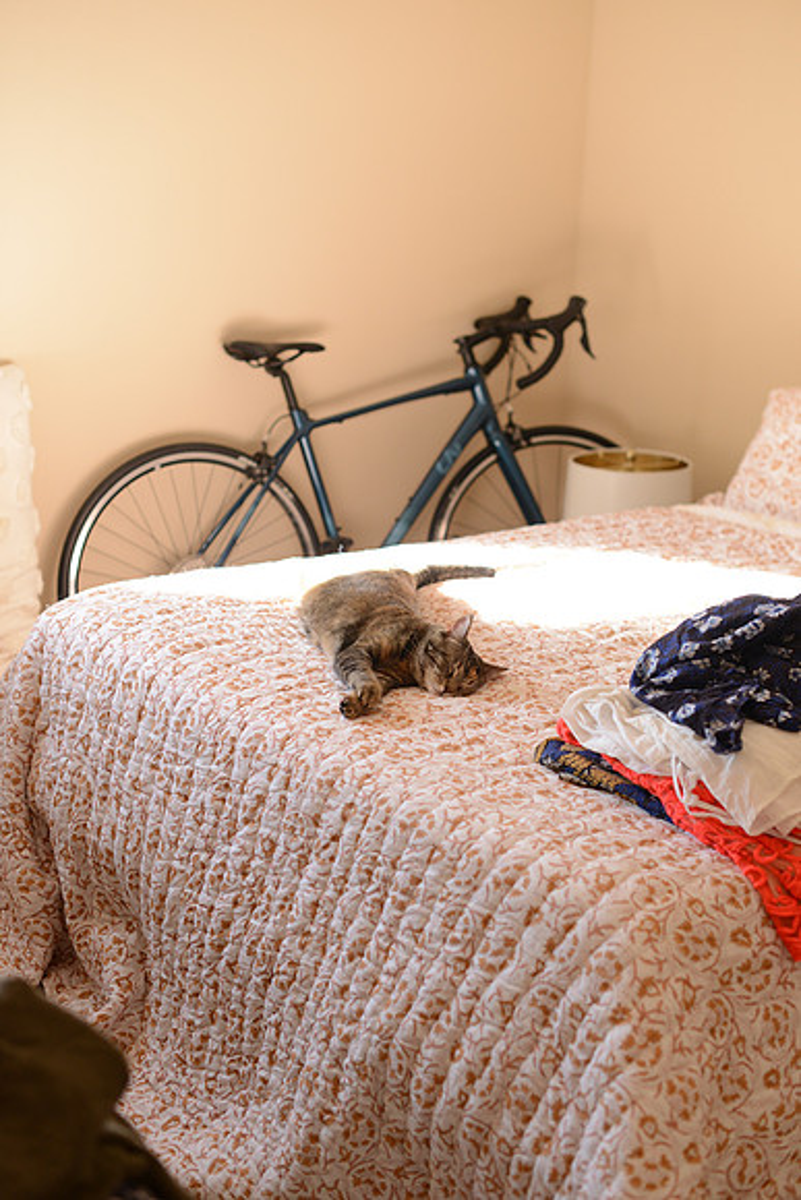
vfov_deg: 39.6
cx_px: 400
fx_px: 1668
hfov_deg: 27.0
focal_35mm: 50
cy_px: 600
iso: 640
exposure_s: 1/200
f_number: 2.8
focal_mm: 50
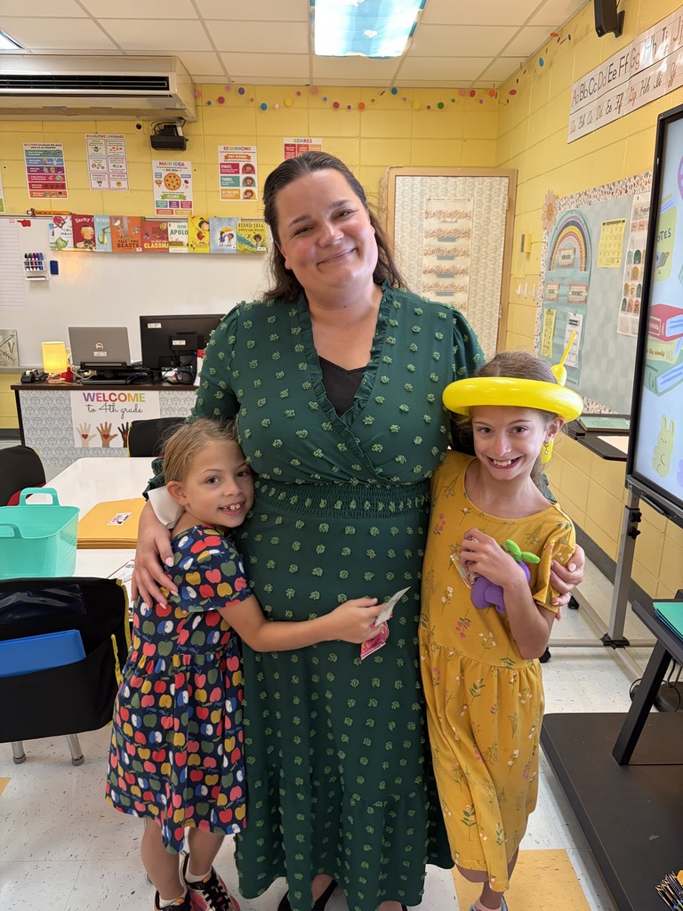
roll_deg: -0.3
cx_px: 342
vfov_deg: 67.3
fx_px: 684
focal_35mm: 26
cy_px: 456
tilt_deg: -15.6
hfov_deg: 53.1
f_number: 1.6
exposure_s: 1/60
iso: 200
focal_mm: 5.96
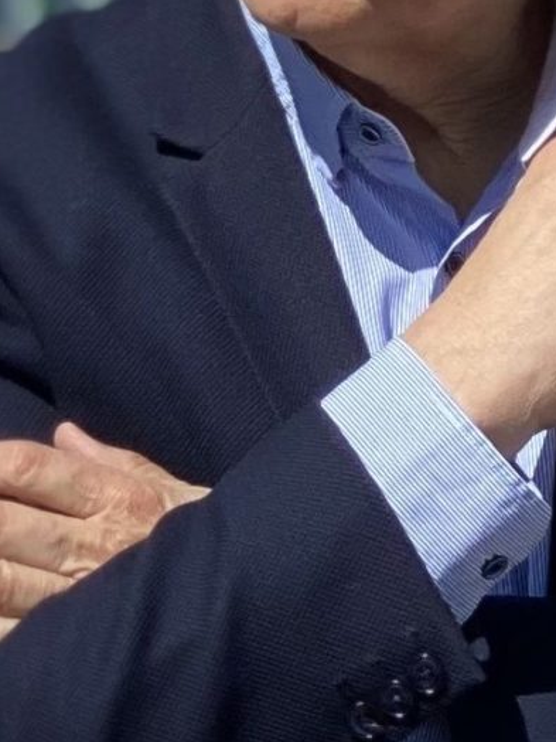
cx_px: -432
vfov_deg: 7.7
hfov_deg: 5.8
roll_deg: +0.4
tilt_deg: -1.4
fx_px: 5440
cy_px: 1062
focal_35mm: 254
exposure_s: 1/2283
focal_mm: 6
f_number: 2
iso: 20
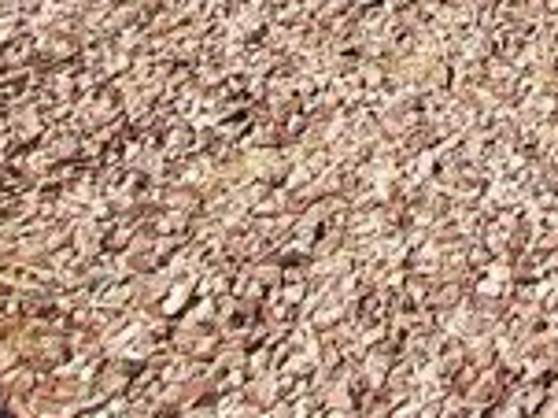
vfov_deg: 12.2
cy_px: -673
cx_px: 868
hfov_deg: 19.1
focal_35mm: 88
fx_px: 1417
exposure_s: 1/1073
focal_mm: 1.74
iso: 32
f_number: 2.2
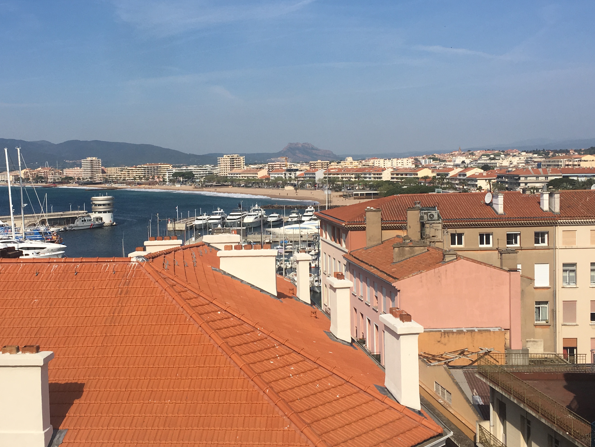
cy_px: 213
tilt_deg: -3.4
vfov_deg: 32.9
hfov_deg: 42.9
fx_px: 756
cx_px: 258
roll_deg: +0.8
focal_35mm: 44
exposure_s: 1/2653
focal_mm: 4.15
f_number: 2.2
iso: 25
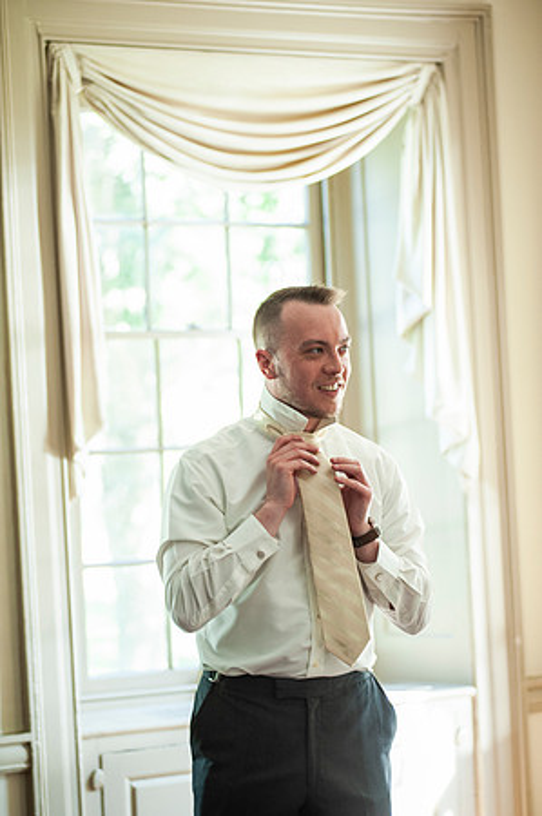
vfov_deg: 22.2
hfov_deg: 14.8
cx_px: 271
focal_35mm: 92
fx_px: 2082
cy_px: 408
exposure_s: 1/160
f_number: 2.8
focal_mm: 92
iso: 1250
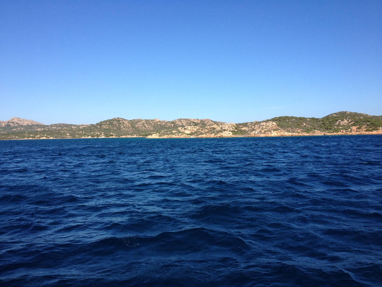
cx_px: 191
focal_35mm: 35
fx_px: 386
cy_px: 144
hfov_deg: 52.6
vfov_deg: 40.7
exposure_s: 1/1577
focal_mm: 4.28
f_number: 2.4
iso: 64
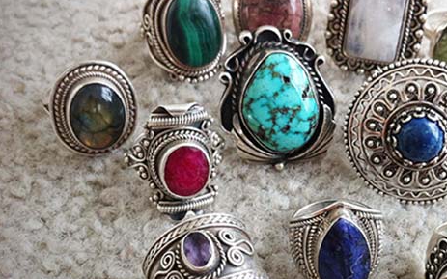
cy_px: 137
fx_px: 633
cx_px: 308
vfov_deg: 24.8
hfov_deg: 38.3
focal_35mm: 52
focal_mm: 3.85
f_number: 2.8
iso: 100
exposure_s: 1/50
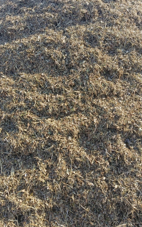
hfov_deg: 49.2
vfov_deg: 72.5
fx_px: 155
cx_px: 62
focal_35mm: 25
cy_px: 111
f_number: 1.88
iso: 50
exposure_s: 1/767
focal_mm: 5.5
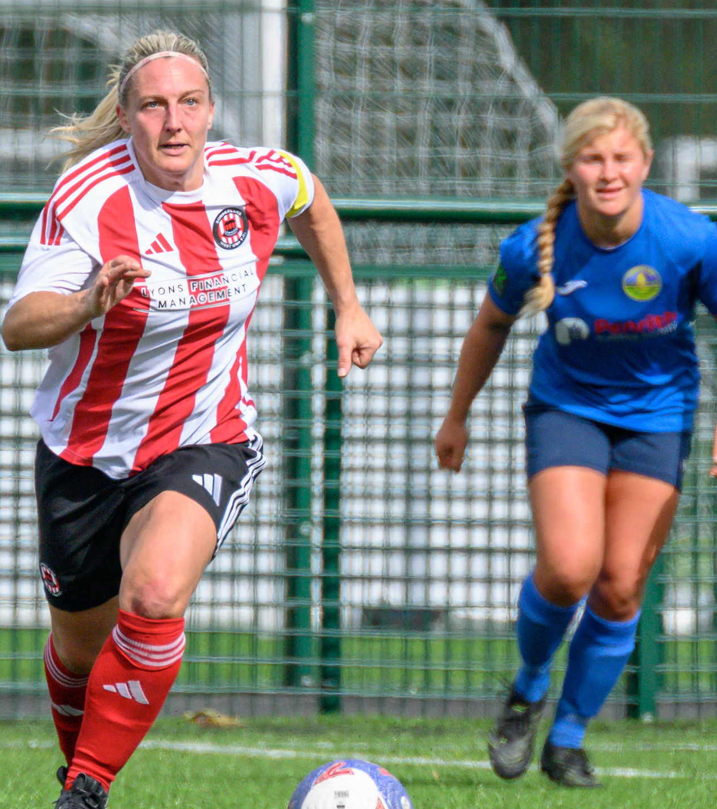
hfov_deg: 0.9
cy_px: 274
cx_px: 288
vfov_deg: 1.0
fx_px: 44427
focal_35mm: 1779
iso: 500
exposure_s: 1/1600
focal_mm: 400
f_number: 5.6
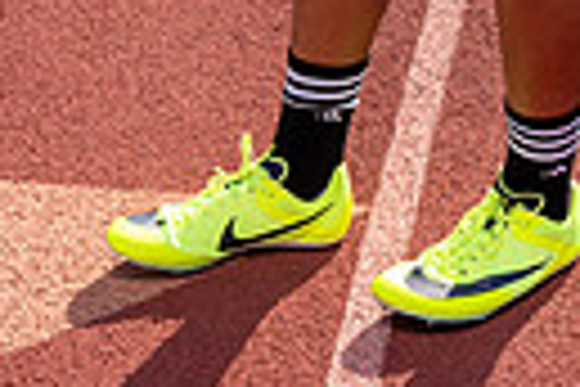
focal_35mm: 126
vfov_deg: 9.7
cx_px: 463
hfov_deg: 16.1
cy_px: -536
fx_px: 2030
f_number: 9
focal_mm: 36
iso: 125
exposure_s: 1/200
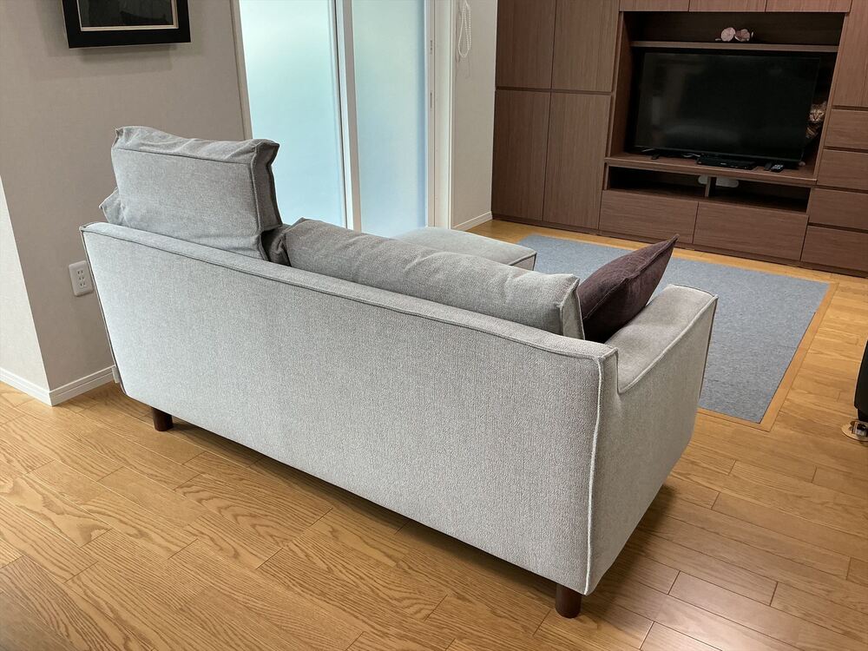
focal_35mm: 29
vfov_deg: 48.2
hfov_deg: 61.7
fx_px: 727
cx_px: 434
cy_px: 326
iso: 64
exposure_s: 1/60
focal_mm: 3
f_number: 1.8
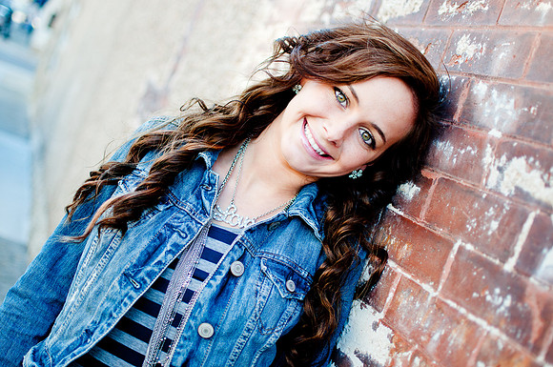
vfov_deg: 25.7
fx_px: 805
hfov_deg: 37.9
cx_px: 276
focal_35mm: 52
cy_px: 184
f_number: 1.8
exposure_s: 1/640
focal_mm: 35
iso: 200
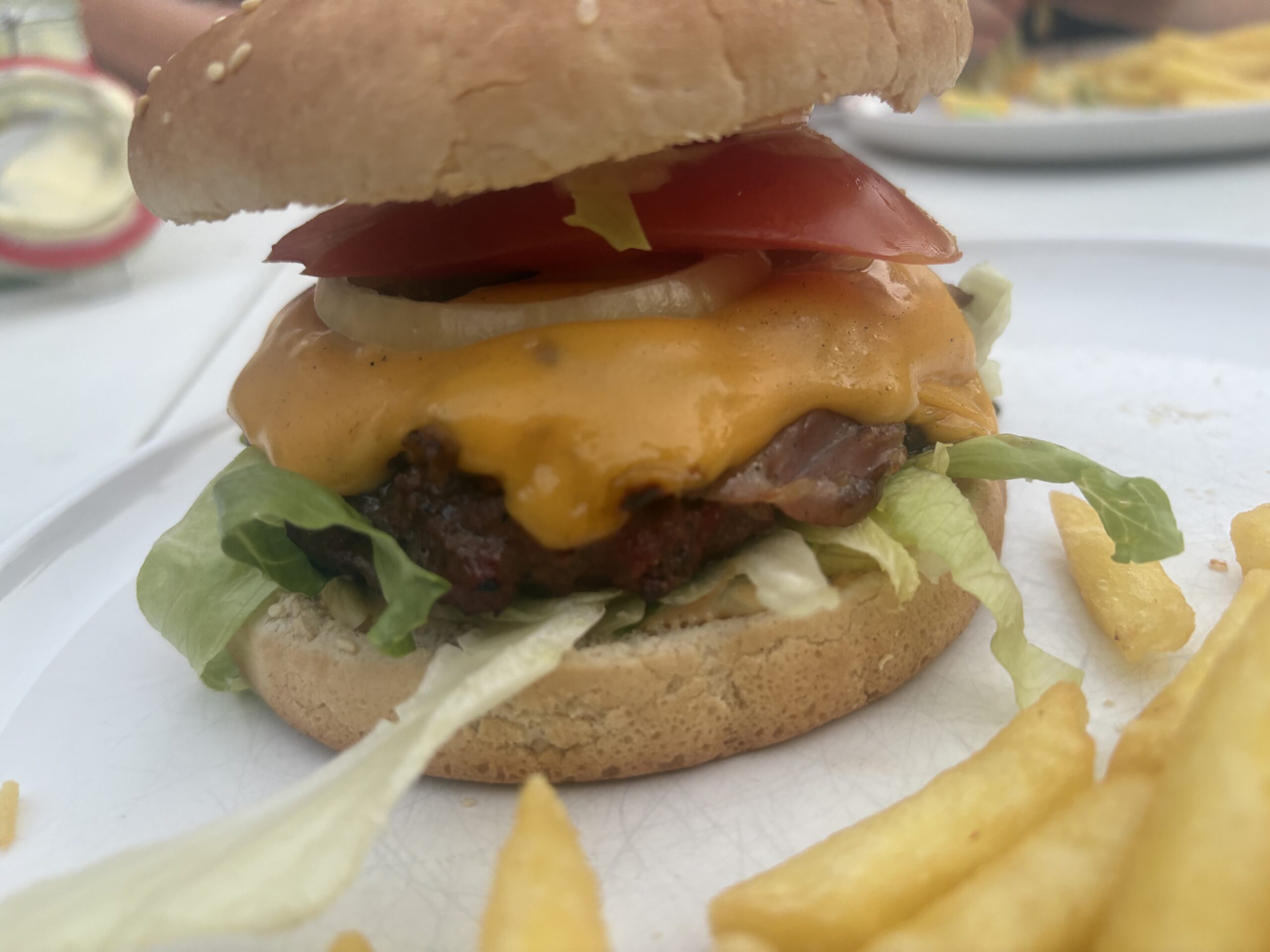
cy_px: 476
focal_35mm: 26
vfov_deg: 53.1
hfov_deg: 67.3
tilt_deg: -26.6
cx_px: 635
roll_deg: +7.9
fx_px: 954
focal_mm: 5.96
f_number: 1.6
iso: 125
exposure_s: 1/95
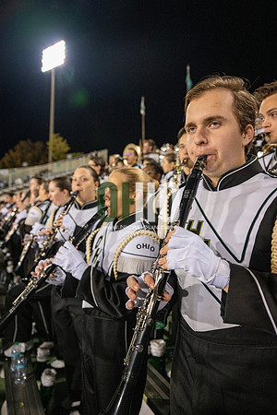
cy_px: 208
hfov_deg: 53.1
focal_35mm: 24
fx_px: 277
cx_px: 138
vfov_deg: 73.7
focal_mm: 24
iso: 2000
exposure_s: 1/500
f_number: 3.2
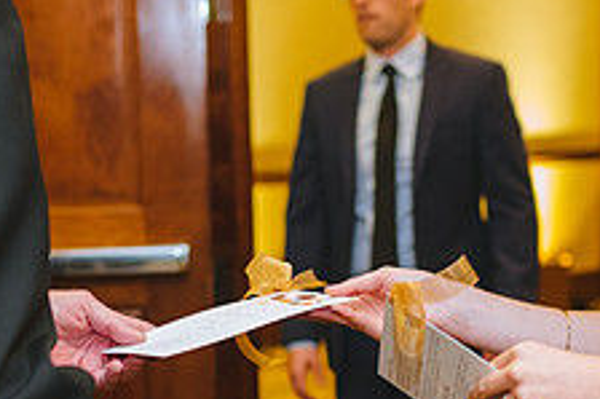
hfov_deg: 20.0
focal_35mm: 102
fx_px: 1699
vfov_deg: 13.2
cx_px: 239
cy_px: 400
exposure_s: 1/125
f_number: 2.2
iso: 3200
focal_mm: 35
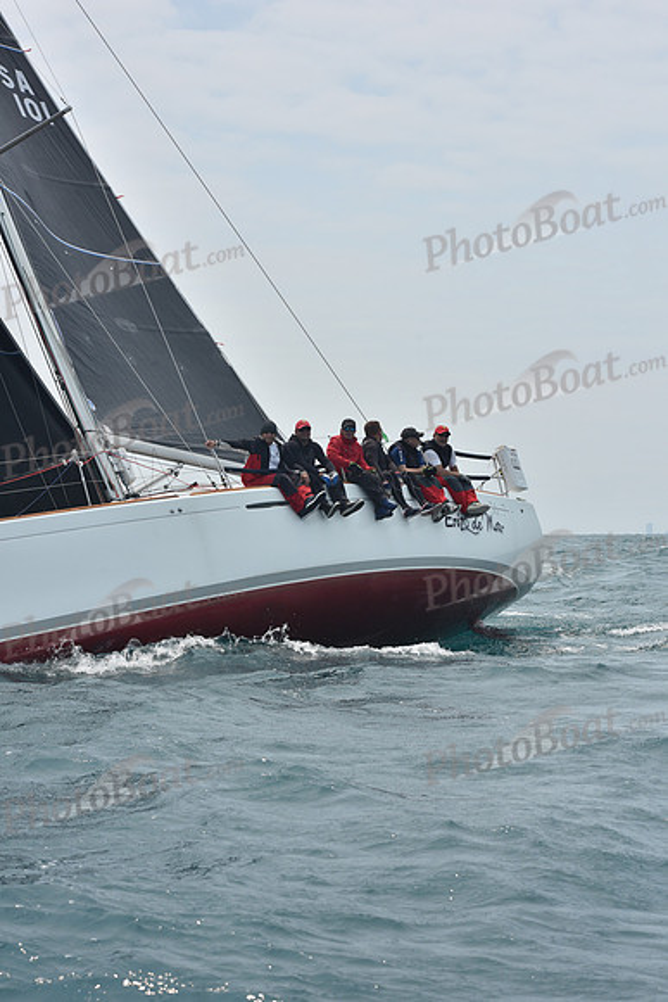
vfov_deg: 25.4
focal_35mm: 80
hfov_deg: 17.1
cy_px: 501
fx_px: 2225
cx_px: 334
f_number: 11
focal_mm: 80
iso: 250
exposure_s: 1/800
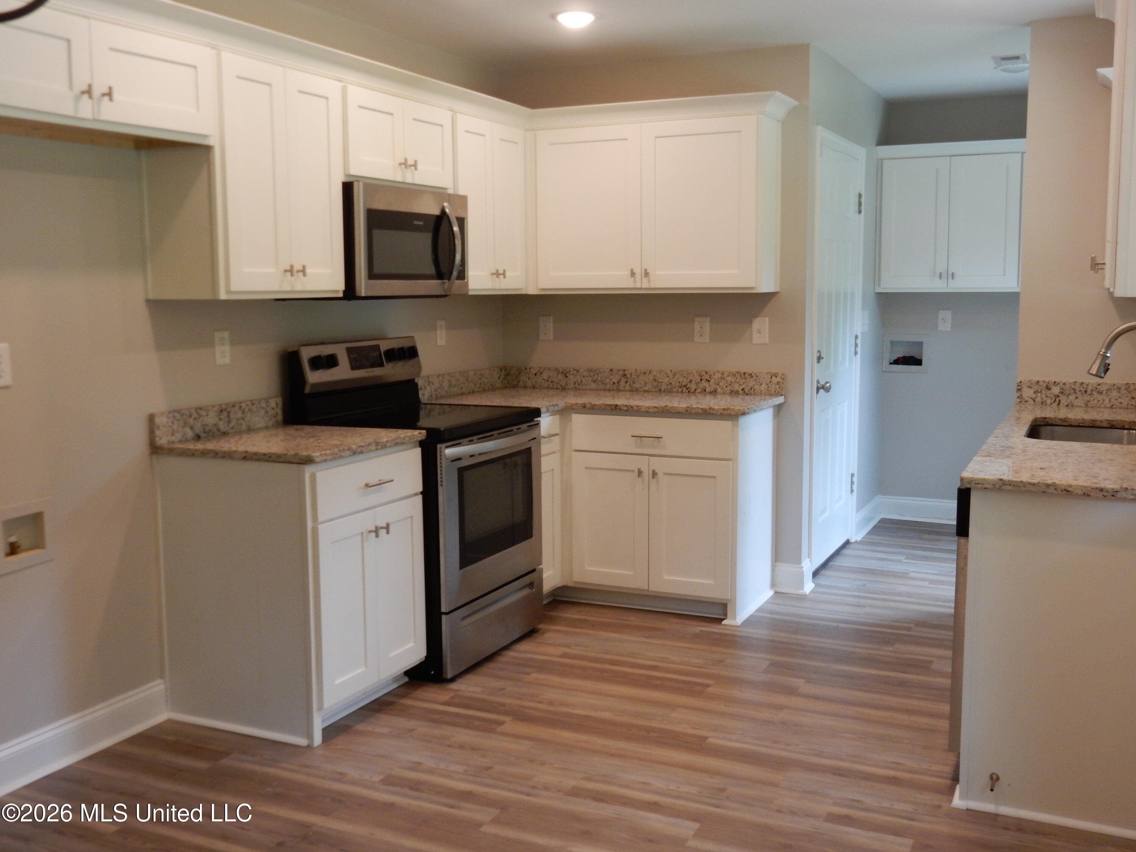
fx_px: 1181
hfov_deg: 51.4
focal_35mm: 36
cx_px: 568
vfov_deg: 39.7
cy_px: 426
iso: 180
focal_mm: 6.4
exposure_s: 1/30
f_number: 4
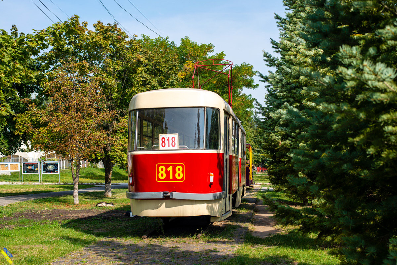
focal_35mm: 50
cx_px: 198
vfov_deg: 27.0
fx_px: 552
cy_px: 132
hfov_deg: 39.6
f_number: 5.6
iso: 125
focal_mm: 50
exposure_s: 1/400
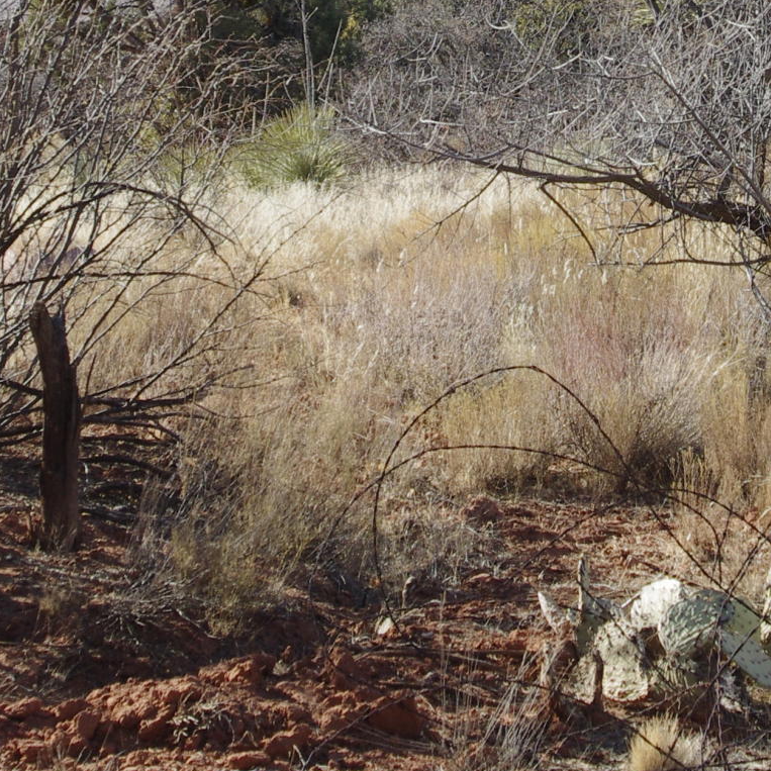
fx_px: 3528
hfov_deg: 12.5
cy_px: -158
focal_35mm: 140
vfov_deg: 12.2
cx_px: 461
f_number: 6.3
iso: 640
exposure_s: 1/250
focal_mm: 28
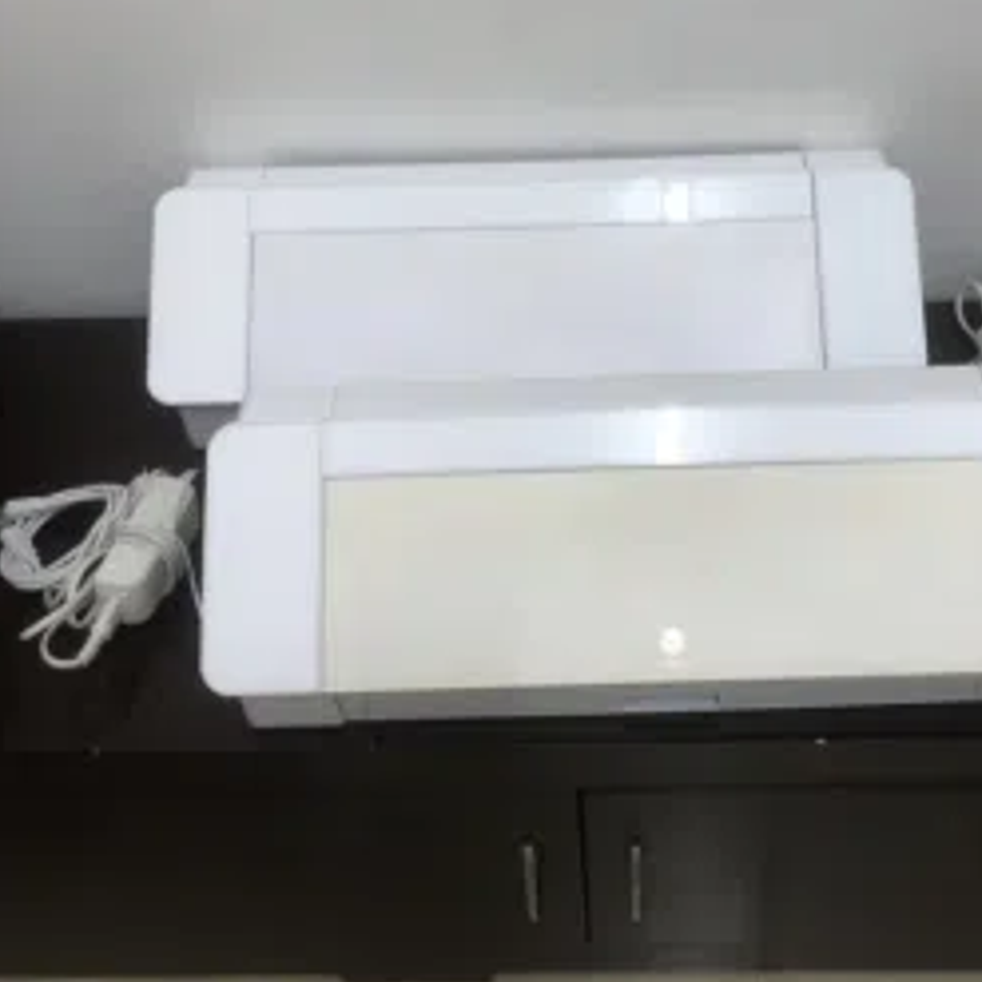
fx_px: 1284
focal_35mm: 40
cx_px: 584
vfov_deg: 41.2
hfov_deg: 41.7
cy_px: 306
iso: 50
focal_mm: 4
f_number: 1.8
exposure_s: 1/17
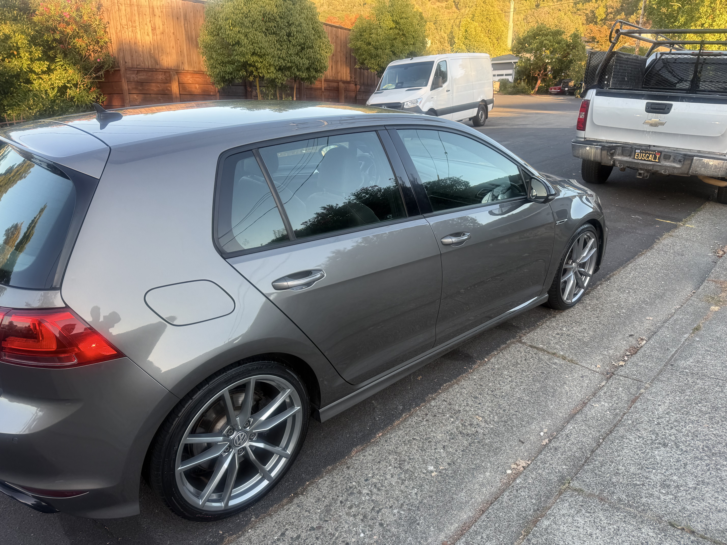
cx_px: 364
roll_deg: +3.9
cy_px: 272
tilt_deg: -14.9
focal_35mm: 24
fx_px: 504
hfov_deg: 71.6
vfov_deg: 56.8
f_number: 1.78
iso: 80
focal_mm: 6.76
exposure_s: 1/237
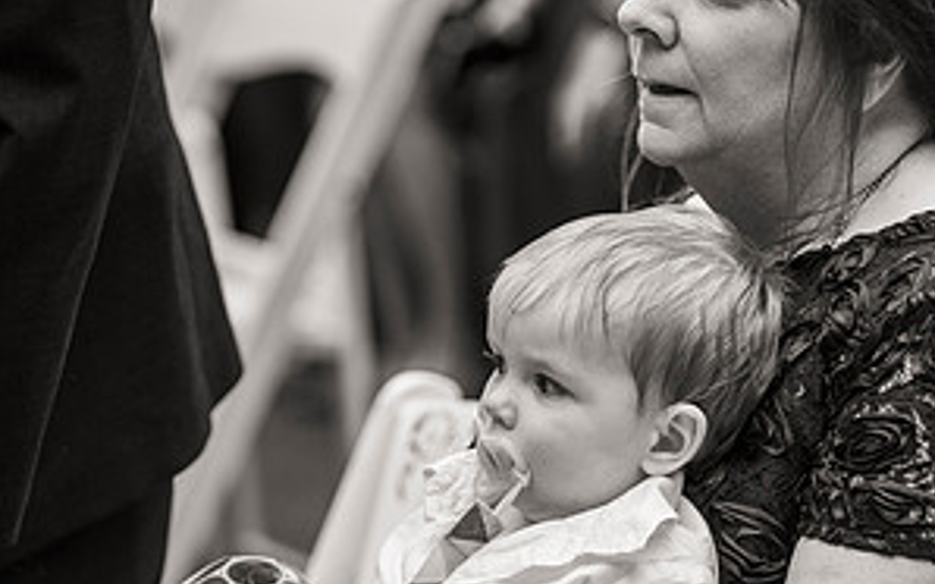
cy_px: 474
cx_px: 468
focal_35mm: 208
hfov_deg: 10.1
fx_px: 5298
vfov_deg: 6.3
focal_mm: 135
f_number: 4
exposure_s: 1/1250
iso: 800
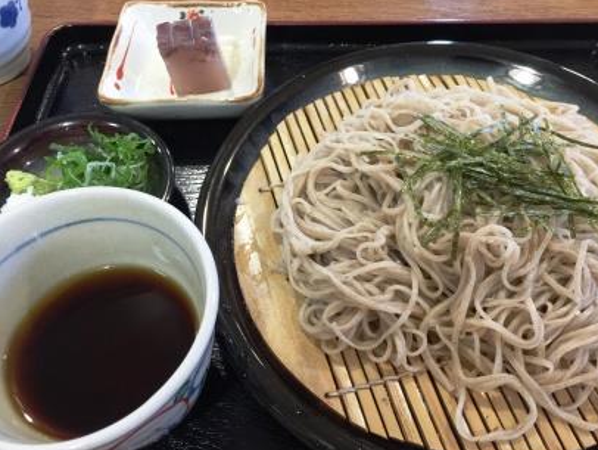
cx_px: 328
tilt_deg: -56.3
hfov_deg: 56.7
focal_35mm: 32
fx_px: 553
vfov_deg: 44.2
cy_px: 239
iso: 125
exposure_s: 1/15
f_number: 2.2
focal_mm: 4.15
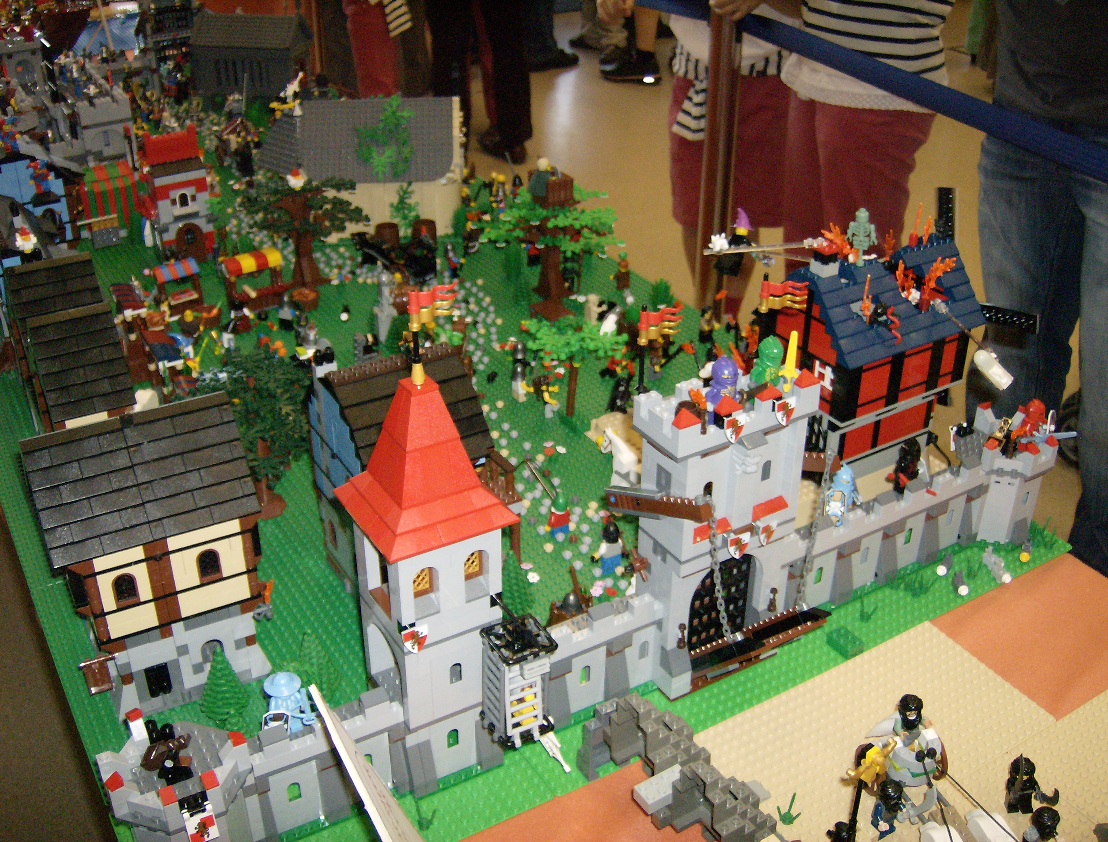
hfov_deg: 51.1
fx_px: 1158
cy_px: 421
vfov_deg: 40.0
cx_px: 554
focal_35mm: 36
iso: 200
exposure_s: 1/60
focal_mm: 6
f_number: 2.8
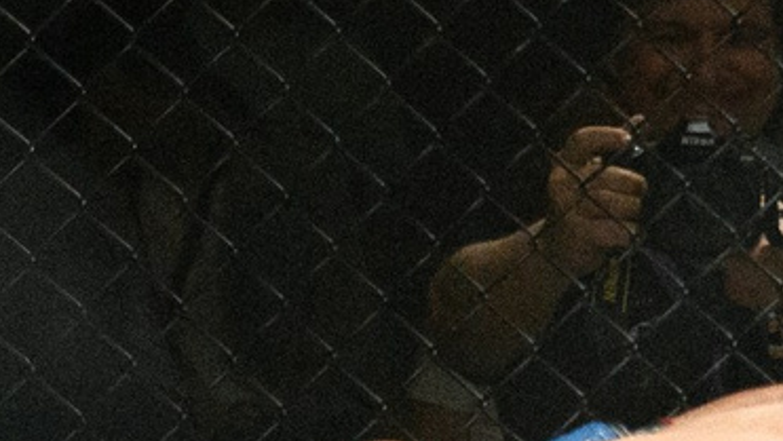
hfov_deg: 4.3
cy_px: 166
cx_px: 547
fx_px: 10509
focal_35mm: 506
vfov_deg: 2.4
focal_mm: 70
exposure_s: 1/800
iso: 2000
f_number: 4
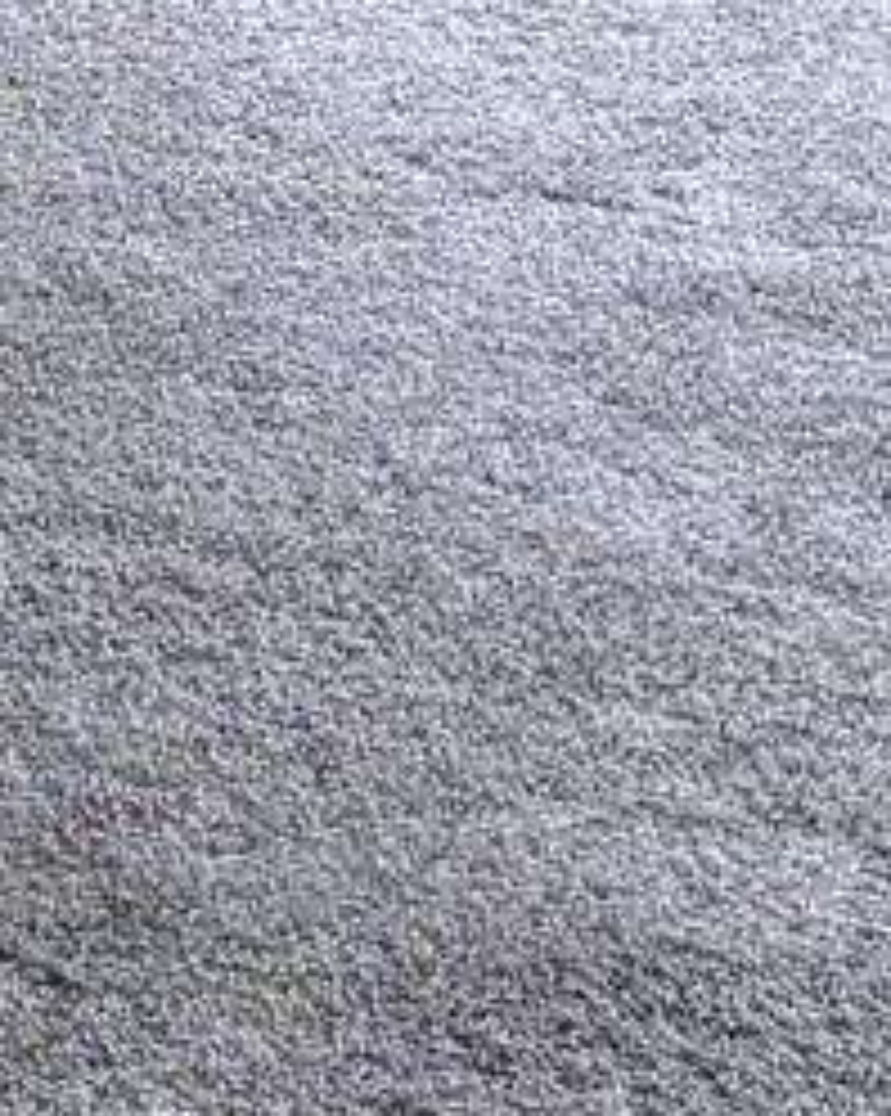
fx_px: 6766
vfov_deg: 8.5
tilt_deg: -4.4
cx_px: -774
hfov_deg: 7.3
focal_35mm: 205
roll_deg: +0.1
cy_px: -1638
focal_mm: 5.96
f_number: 1.6
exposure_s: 1/179
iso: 100
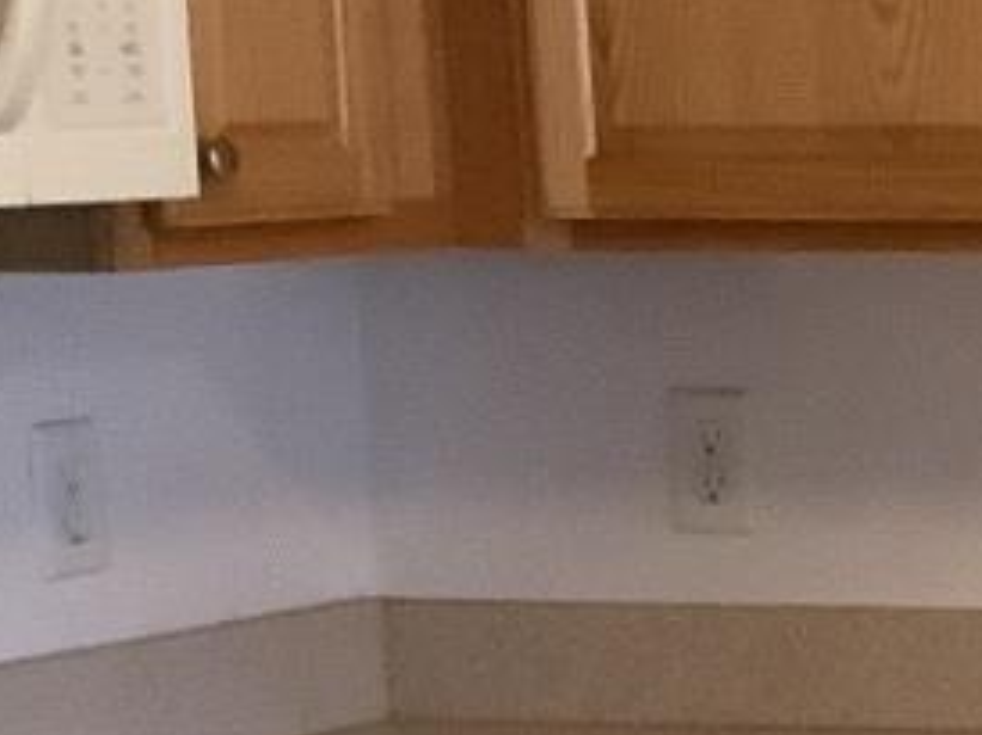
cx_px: 2433
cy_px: 687
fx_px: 4818
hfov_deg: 10.0
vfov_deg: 8.7
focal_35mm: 170
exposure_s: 1/50
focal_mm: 3.3
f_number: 2.4
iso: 320
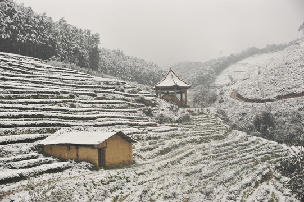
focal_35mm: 35
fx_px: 295
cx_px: 152
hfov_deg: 54.5
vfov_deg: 37.8
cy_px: 101
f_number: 5
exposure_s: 1/250
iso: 400
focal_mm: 35
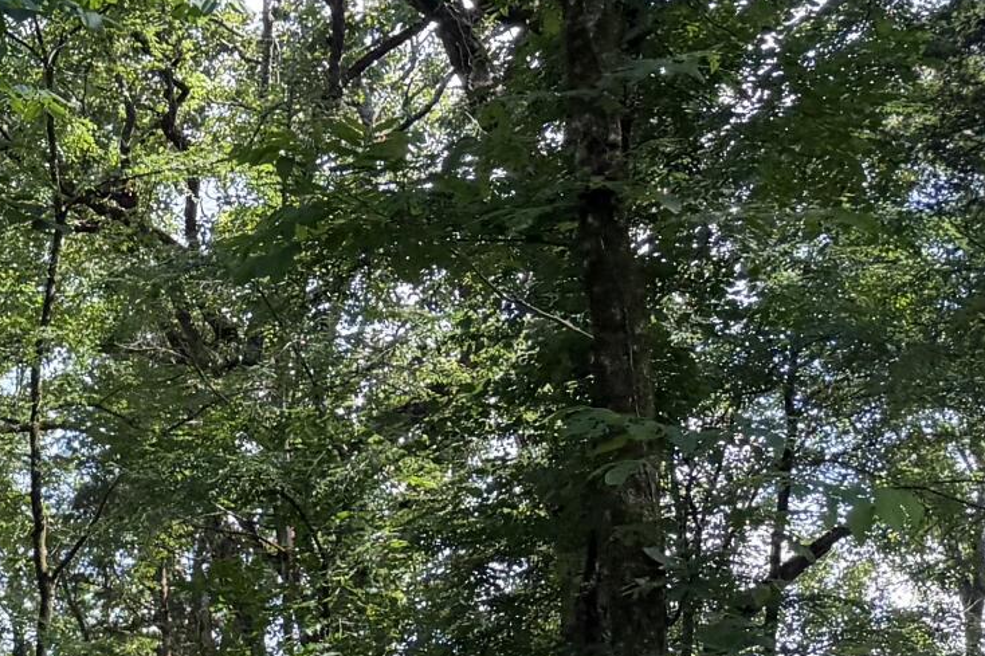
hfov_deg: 15.8
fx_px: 2790
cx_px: -972
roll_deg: +1.0
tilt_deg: +2.9
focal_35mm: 102
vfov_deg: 13.0
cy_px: 810
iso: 100
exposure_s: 1/521
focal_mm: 6.76
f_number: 1.78
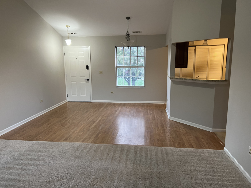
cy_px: 94
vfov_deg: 53.1
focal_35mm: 26
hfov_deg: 67.3
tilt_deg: -7.9
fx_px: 189
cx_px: 126
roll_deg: +1.3
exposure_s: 1/60
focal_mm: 5.7
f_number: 1.5
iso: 160
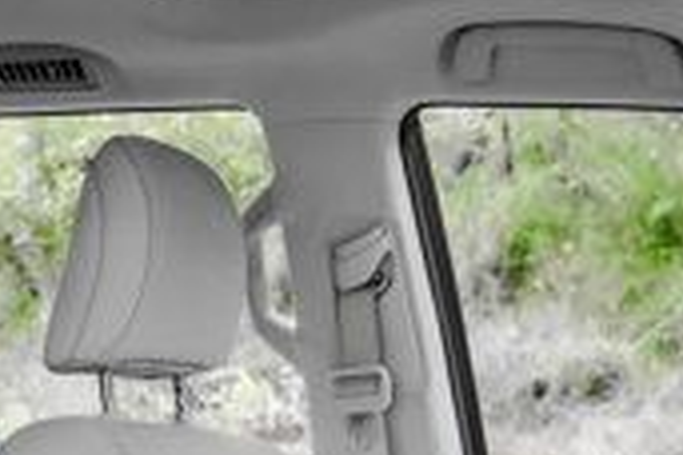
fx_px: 1707
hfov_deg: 22.4
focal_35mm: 90
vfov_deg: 14.4
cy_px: 633
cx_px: 176
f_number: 2.8
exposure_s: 1/200
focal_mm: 24
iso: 640
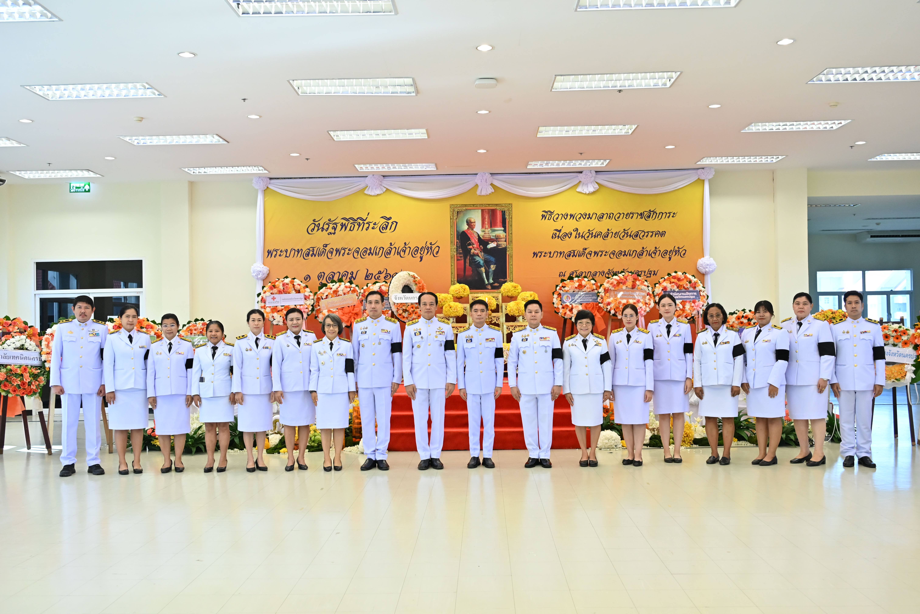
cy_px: 307
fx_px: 894
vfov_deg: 37.9
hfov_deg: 54.4
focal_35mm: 35
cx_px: 460
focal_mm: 35
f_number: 4
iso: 2000
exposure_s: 1/400
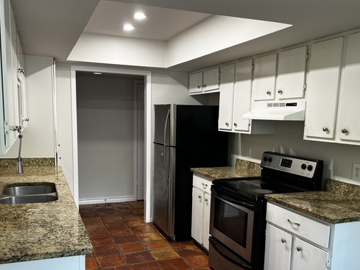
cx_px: 174
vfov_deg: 41.5
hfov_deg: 53.9
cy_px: 167
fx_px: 354
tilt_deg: -8.8
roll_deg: -1.4
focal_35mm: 34
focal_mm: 5.7
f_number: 1.5
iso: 80
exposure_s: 1/60
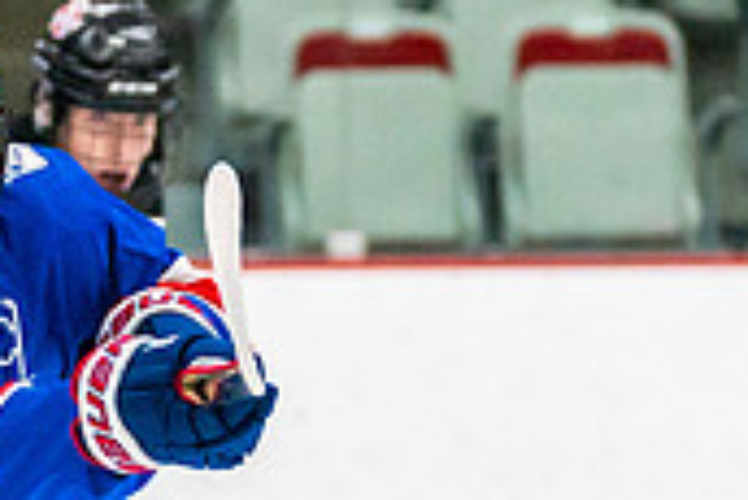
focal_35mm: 642
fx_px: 13350
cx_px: -87
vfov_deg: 2.1
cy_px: 734
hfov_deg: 3.2
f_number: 2.8
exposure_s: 1/1000
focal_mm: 125
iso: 3200
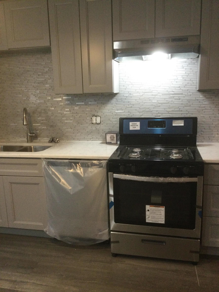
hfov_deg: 45.4
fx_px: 261
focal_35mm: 31
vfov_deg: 58.4
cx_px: 110
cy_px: 146
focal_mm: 3.3
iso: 125
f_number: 2.4
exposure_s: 1/30
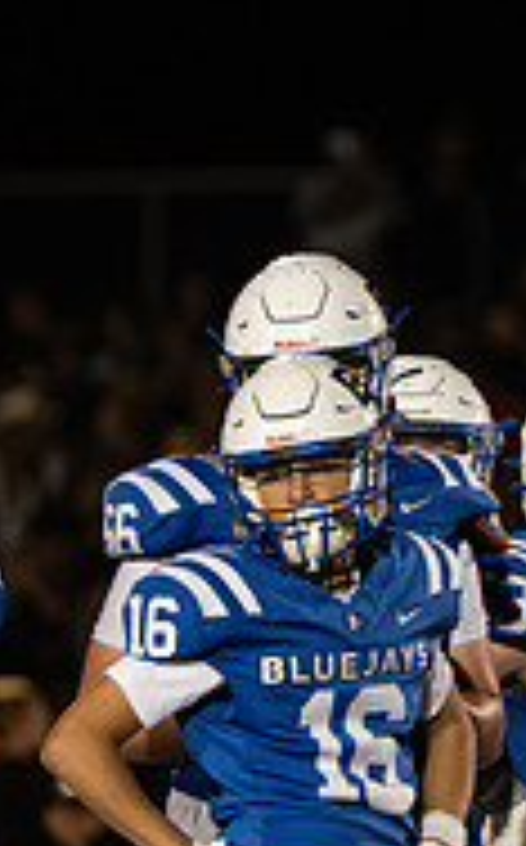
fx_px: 17922
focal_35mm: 779
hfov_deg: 1.7
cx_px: 805
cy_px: 772
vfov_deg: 2.7
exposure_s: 1/1000
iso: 2500
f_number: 2.8
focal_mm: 200
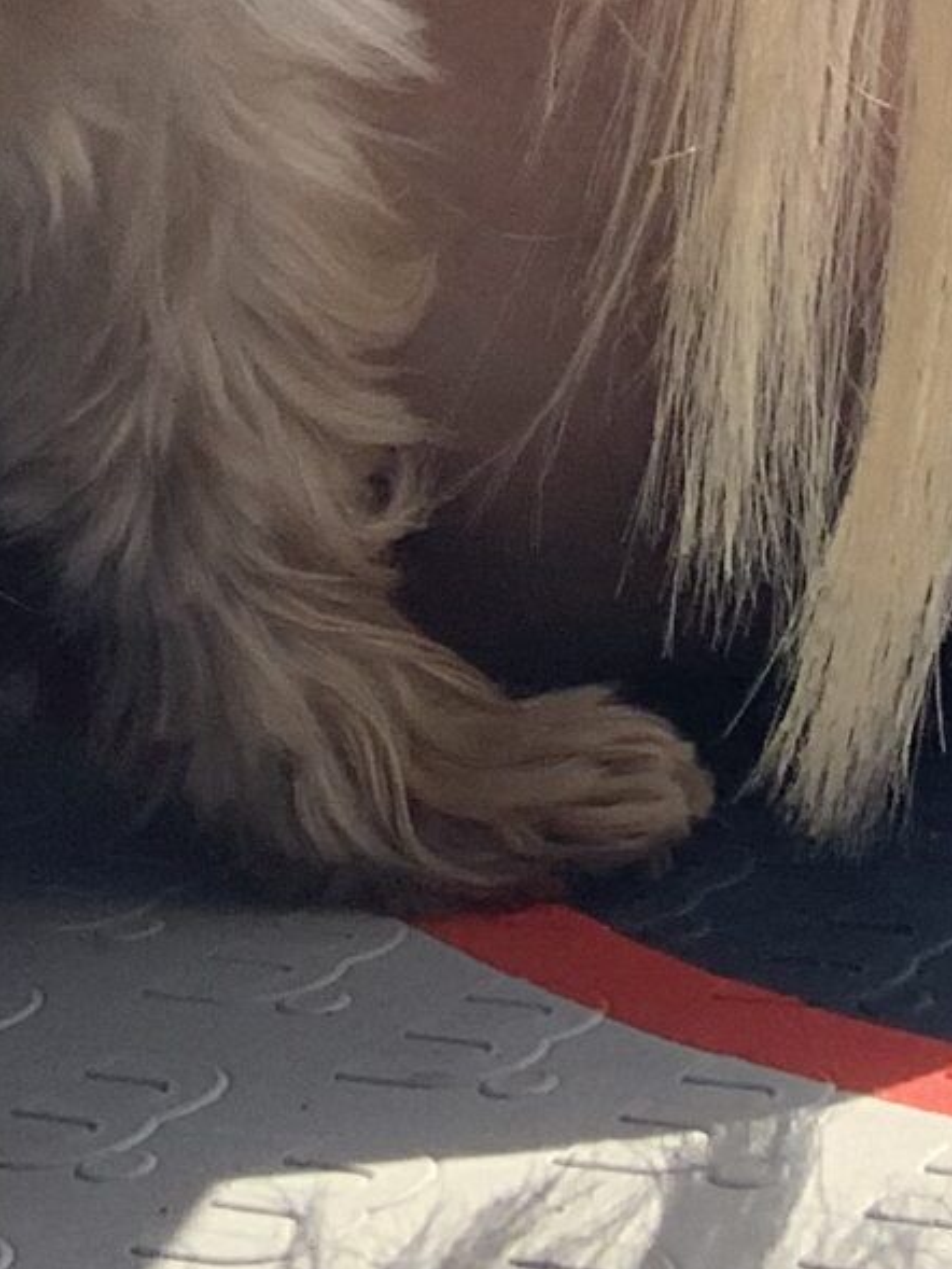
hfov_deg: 10.7
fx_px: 5095
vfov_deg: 13.0
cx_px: 338
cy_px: -903
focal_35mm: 139
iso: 16
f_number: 2.2
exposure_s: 1/1658
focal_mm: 2.87
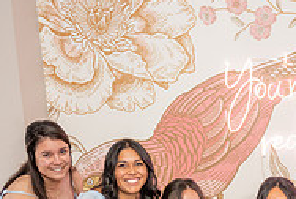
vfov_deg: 17.4
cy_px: 258
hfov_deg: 26.6
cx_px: 252
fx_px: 609
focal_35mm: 74
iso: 800
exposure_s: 1/160
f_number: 3.2
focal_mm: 24
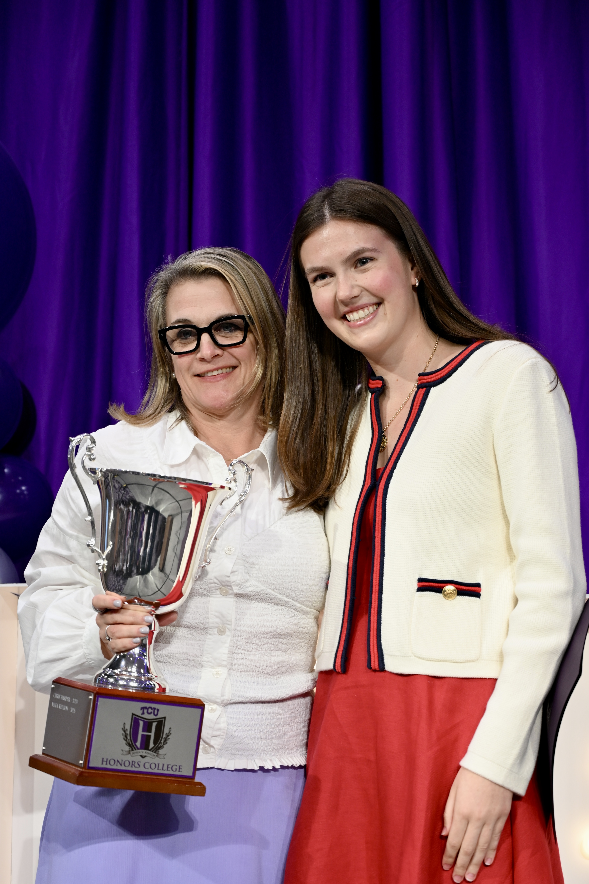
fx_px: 1717
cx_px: 294
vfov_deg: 28.8
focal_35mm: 70
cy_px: 442
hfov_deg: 19.5
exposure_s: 1/80
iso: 500
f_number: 4
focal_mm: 70
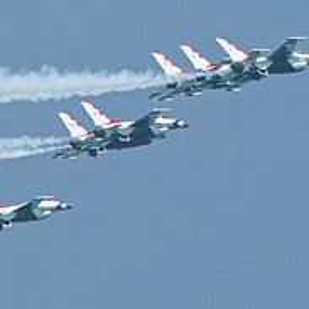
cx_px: -209
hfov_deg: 0.7
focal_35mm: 2466
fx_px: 24905
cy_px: 185
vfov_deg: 0.7
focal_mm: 400
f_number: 10
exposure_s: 1/2000
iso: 640
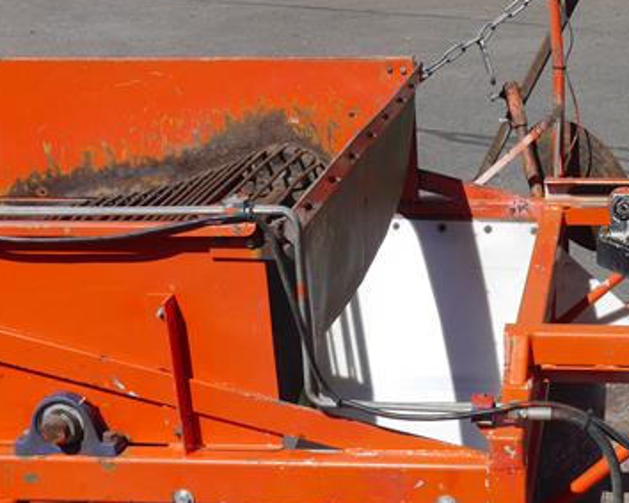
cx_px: 555
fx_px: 1377
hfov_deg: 25.0
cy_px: 407
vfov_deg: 20.4
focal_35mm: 74
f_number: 9
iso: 160
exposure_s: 1/400
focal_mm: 21
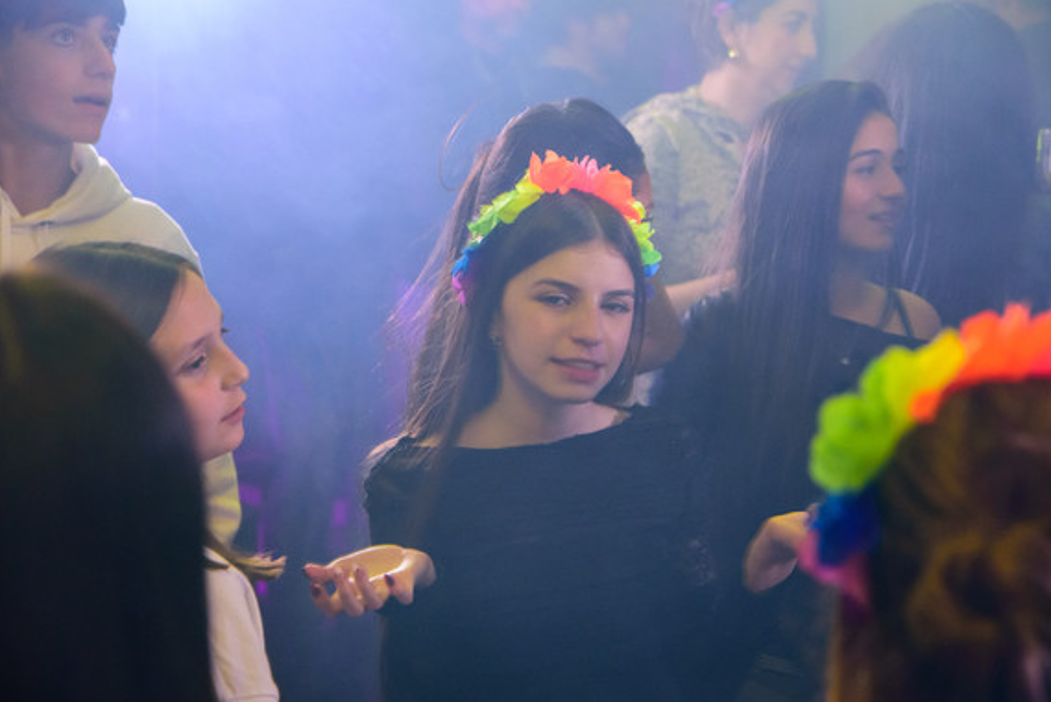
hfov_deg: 17.3
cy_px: 376
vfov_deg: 11.6
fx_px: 3447
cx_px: 578
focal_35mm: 118
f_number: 4
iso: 2500
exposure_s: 1/40
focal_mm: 70
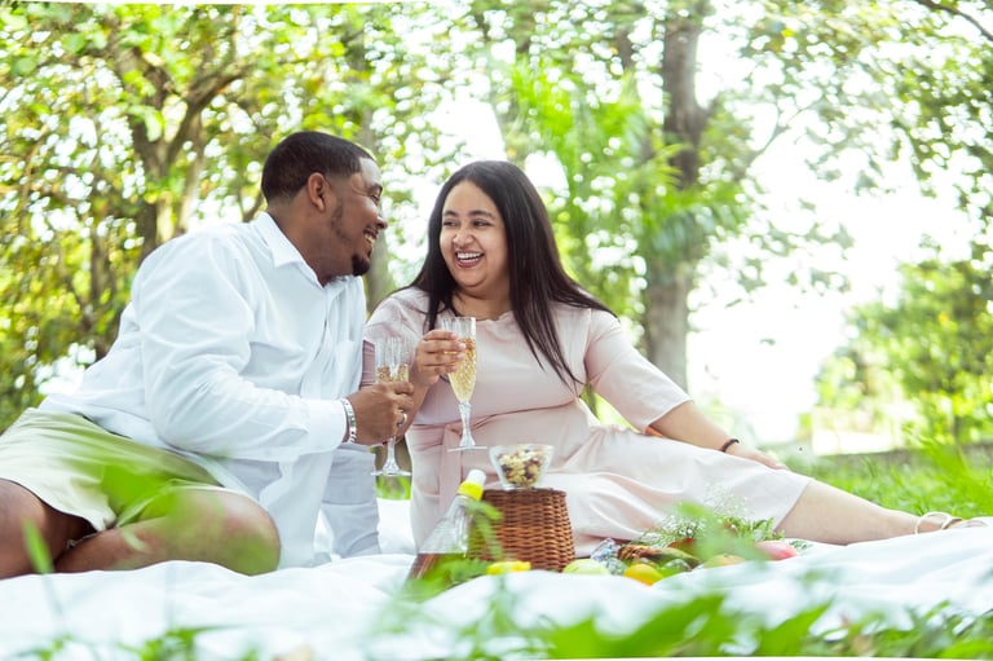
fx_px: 1240
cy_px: 330
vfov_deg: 29.8
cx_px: 496
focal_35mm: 45
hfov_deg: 43.6
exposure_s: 1/400
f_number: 1.4
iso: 320
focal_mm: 30
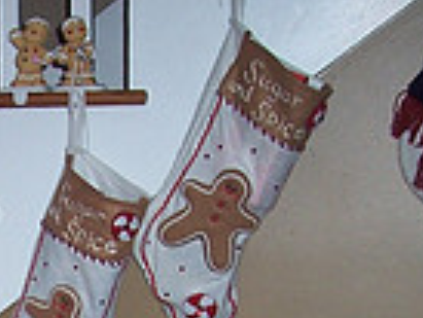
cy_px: 619
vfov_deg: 8.6
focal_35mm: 165
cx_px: -244
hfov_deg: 11.4
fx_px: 2018
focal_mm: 8
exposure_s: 1/60
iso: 100
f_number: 2.8
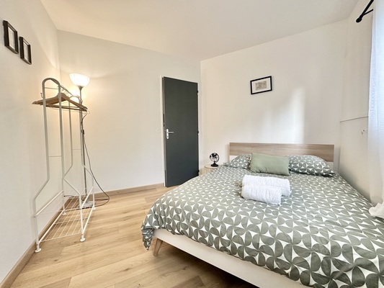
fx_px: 155
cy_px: 144
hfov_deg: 102.1
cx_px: 192
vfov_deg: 85.7
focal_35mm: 14
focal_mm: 2.22
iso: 200
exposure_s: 1/99
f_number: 2.2
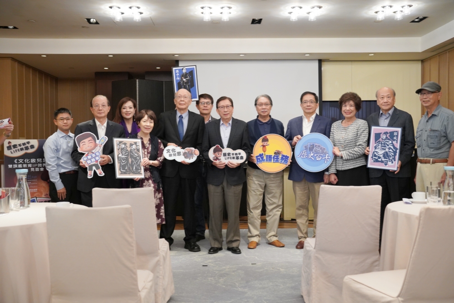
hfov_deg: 49.0
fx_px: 498
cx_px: 227
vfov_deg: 33.8
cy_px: 152
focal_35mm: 40
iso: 3200
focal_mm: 39.5
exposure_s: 1/160
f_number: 4
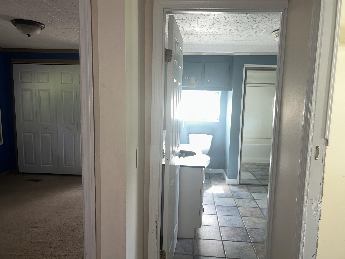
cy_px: 130
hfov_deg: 67.3
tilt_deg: -6.8
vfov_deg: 53.1
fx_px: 259
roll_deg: -1.1
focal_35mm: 26
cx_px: 172
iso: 64
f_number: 1.5
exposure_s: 1/37
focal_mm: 5.7
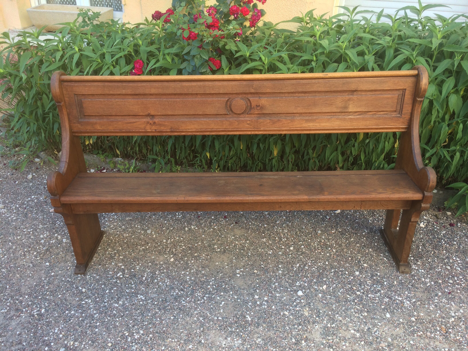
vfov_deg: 48.2
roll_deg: -0.4
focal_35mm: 29
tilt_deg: -28.8
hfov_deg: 61.7
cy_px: 176
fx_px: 392
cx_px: 234
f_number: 2.2
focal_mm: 4.15
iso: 40
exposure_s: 1/100
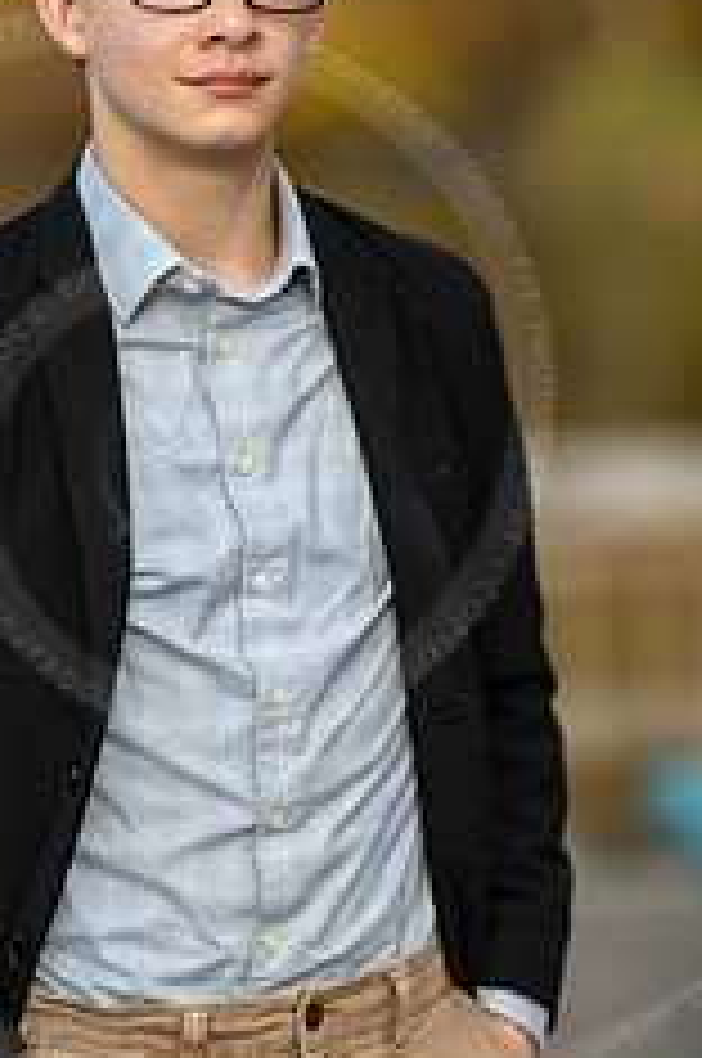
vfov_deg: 12.6
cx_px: 243
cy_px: 549
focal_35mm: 163
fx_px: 4781
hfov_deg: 8.4
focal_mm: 85
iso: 50
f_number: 1.2
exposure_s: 1/1600
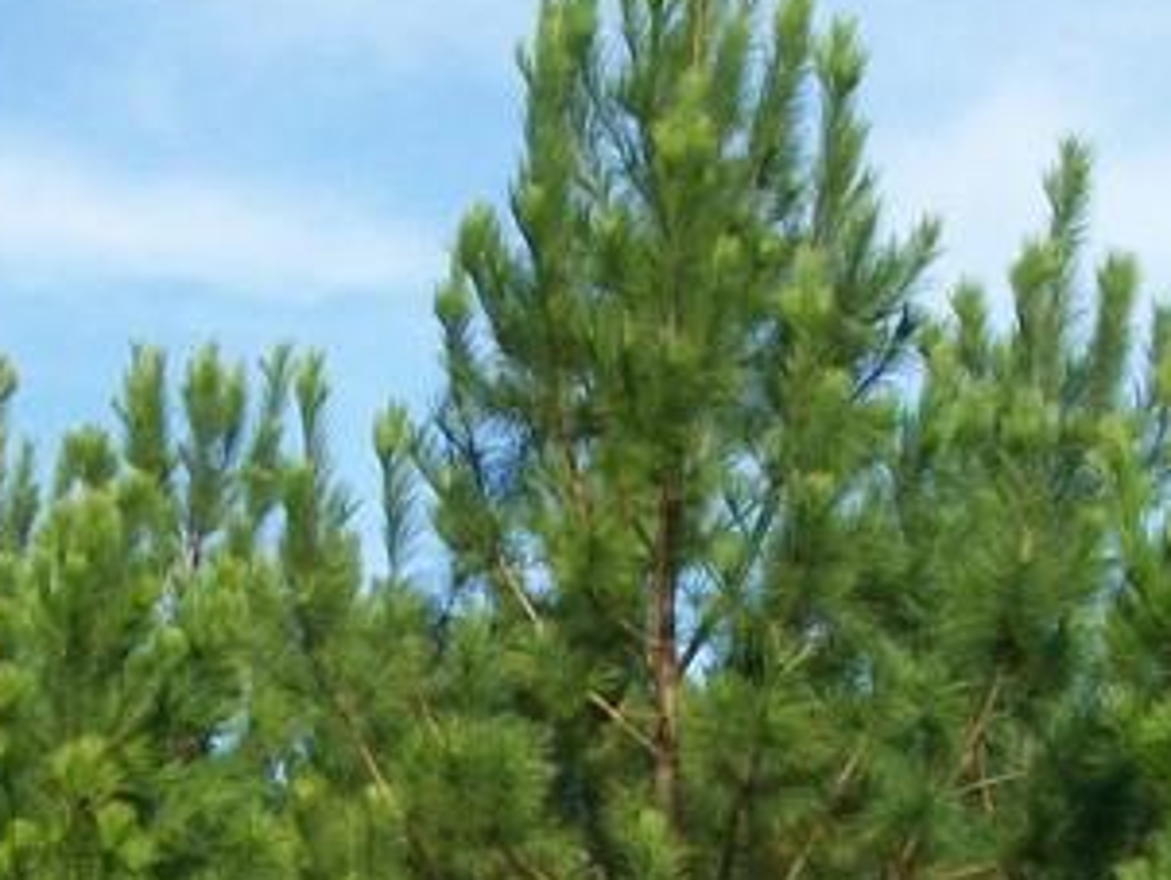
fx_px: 4130
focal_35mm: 122
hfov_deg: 16.1
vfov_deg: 11.8
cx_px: 376
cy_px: 1151
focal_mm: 6
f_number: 4.8
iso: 64
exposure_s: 1/320
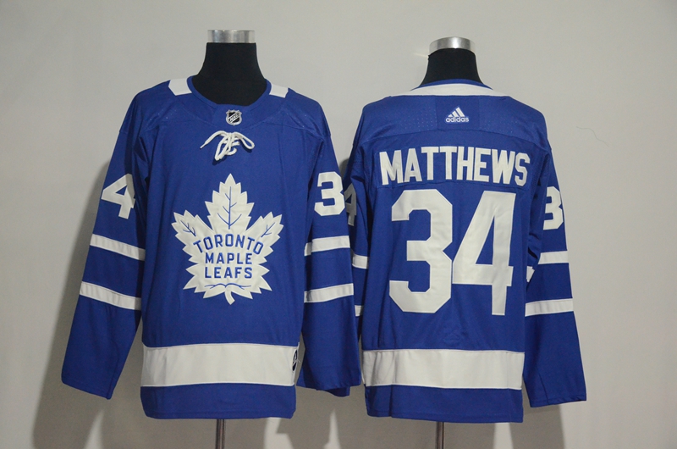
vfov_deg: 21.5
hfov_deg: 32.0
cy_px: 224
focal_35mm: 63
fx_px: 1182
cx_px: 338
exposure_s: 1/50
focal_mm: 42
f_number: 4.5
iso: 4000
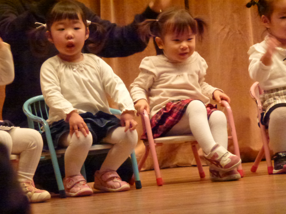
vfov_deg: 5.6
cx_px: 143
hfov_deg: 7.4
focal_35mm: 266
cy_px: 107
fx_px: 2198
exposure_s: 1/60
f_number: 5.6
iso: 1600
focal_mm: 47.7
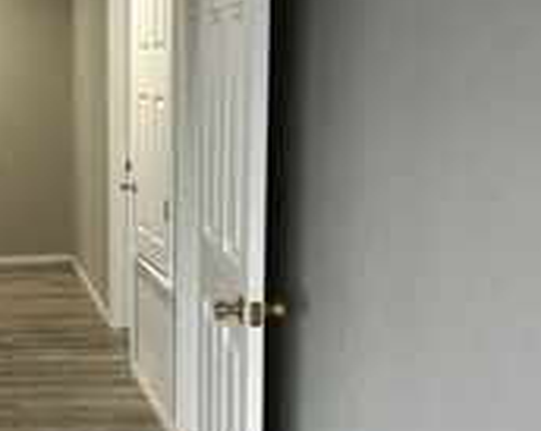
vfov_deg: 21.5
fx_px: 1135
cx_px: 0
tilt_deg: -8.6
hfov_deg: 25.5
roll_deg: +0.6
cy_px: 227
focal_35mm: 71
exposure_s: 1/60
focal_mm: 5.7
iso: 80
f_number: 1.5
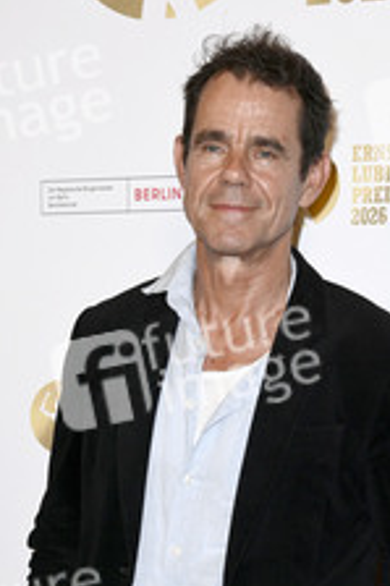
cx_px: 262
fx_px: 1741
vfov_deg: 18.9
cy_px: 500
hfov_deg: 12.8
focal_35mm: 107
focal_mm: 60
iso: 640
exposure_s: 1/200
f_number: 5.6
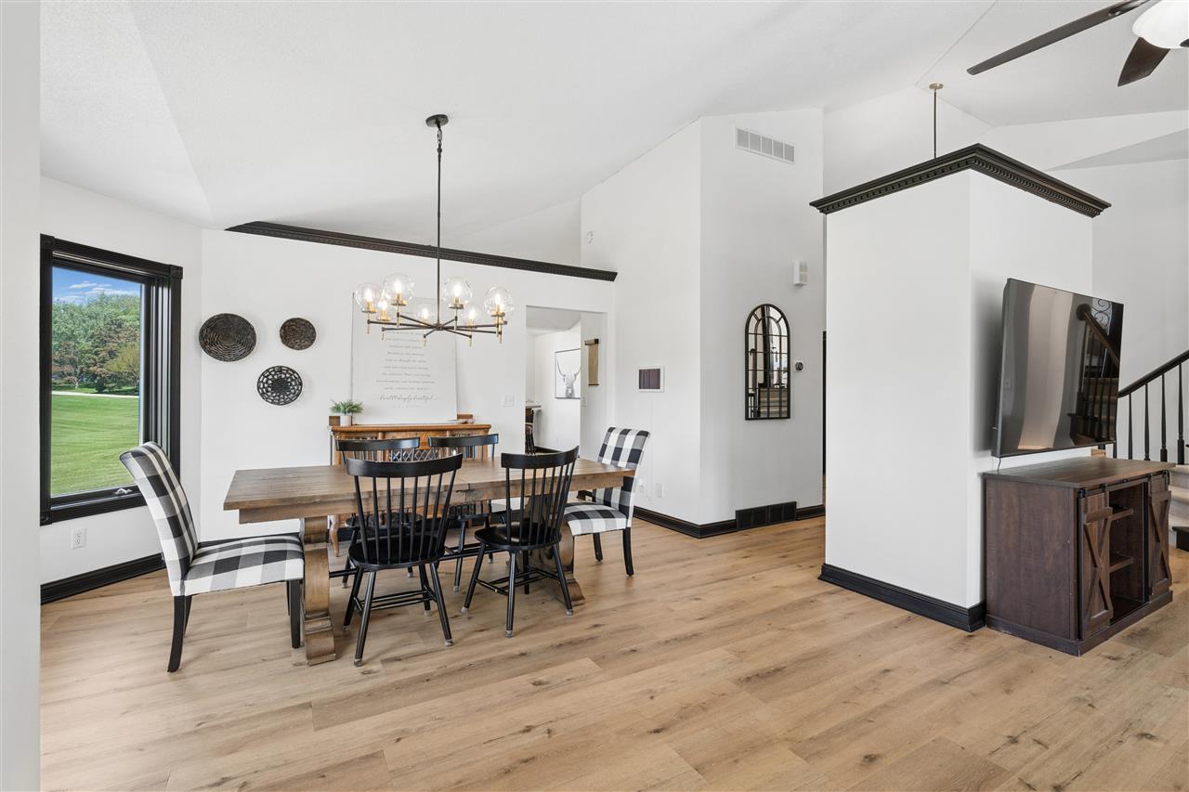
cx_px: 594
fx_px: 561
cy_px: 396
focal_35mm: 17
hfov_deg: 93.3
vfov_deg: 70.4
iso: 400
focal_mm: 17
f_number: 9
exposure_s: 1/25
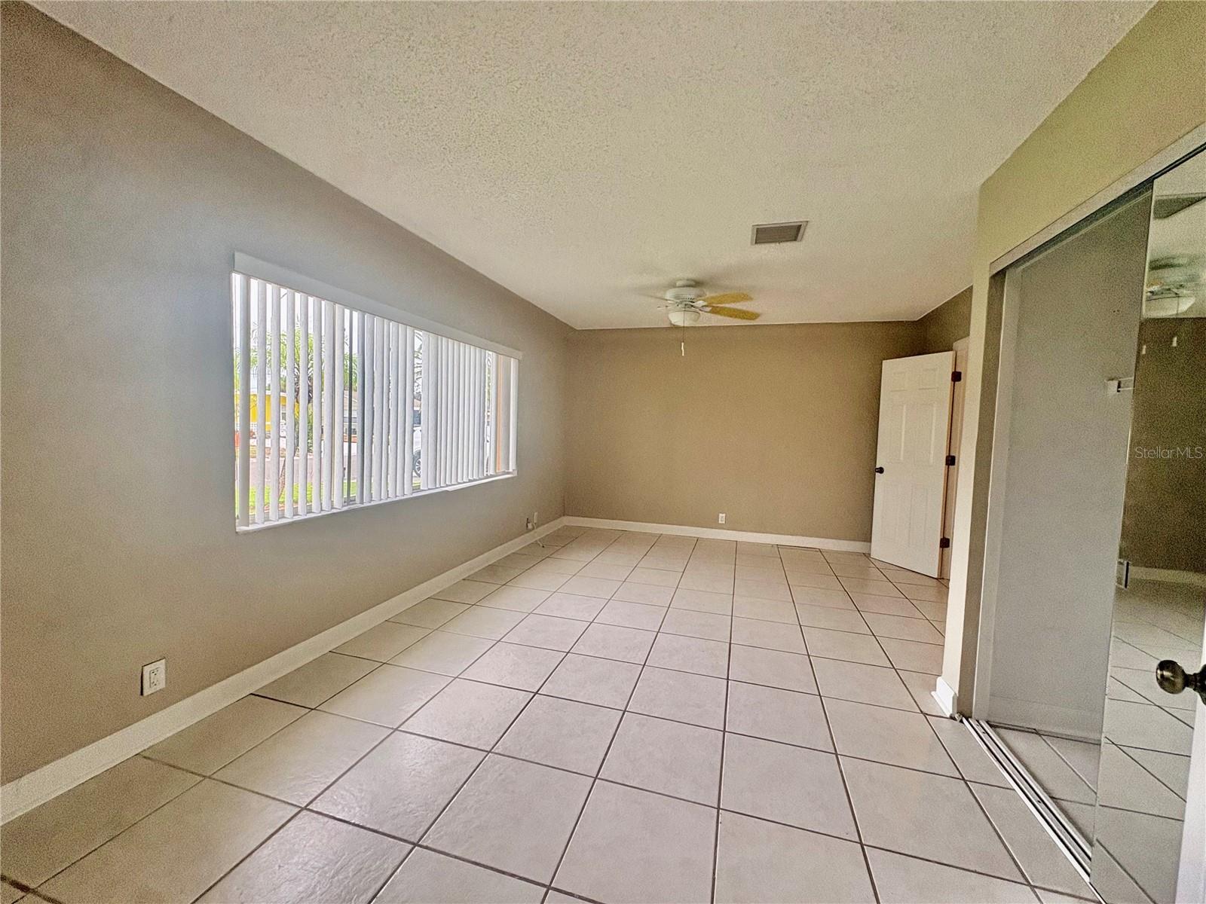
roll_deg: -1.3
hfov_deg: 102.1
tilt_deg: -3.2
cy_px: 452
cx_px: 603
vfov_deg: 85.7
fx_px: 488
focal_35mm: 14
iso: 160
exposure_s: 1/99
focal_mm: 2.22
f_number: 2.2
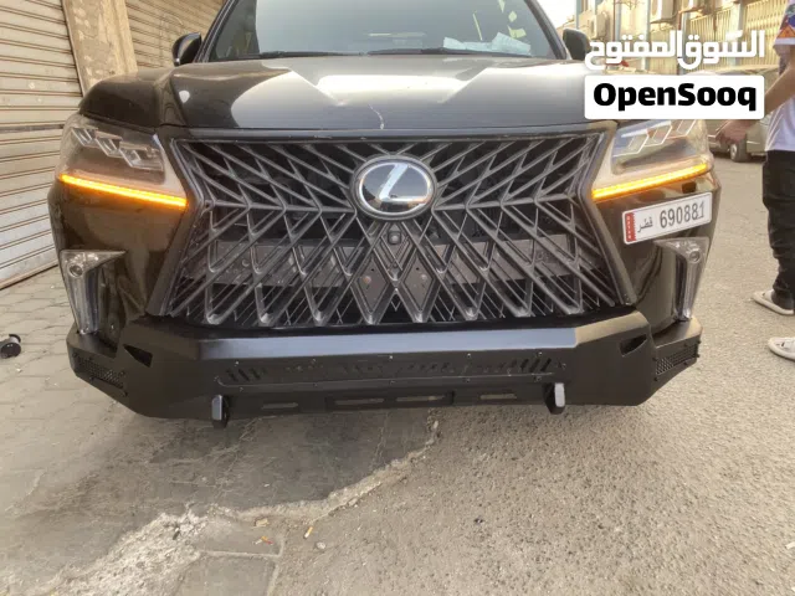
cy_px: 298
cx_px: 398
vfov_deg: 53.1
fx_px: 597
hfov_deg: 67.3
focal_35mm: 26
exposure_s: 1/121
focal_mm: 4.25
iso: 40
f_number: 1.8
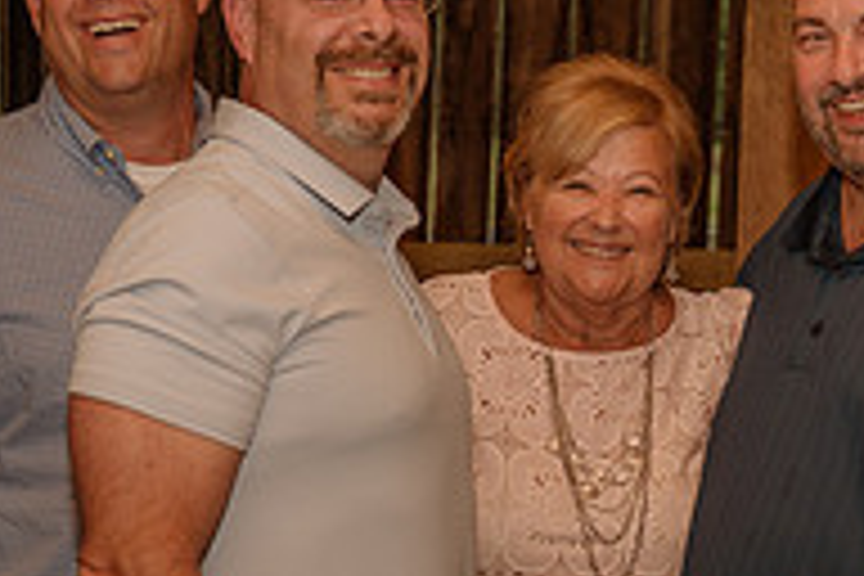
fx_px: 2424
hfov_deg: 20.2
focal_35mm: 101
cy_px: 504
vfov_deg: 13.4
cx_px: 536
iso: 320
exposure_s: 1/200
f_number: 4
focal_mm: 33.5
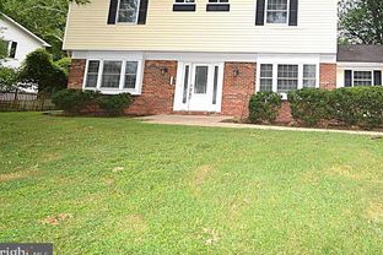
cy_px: 61
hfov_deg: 68.3
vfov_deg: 50.7
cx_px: 293
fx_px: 255
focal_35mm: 24
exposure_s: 1/125
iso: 250
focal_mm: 10
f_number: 5.6
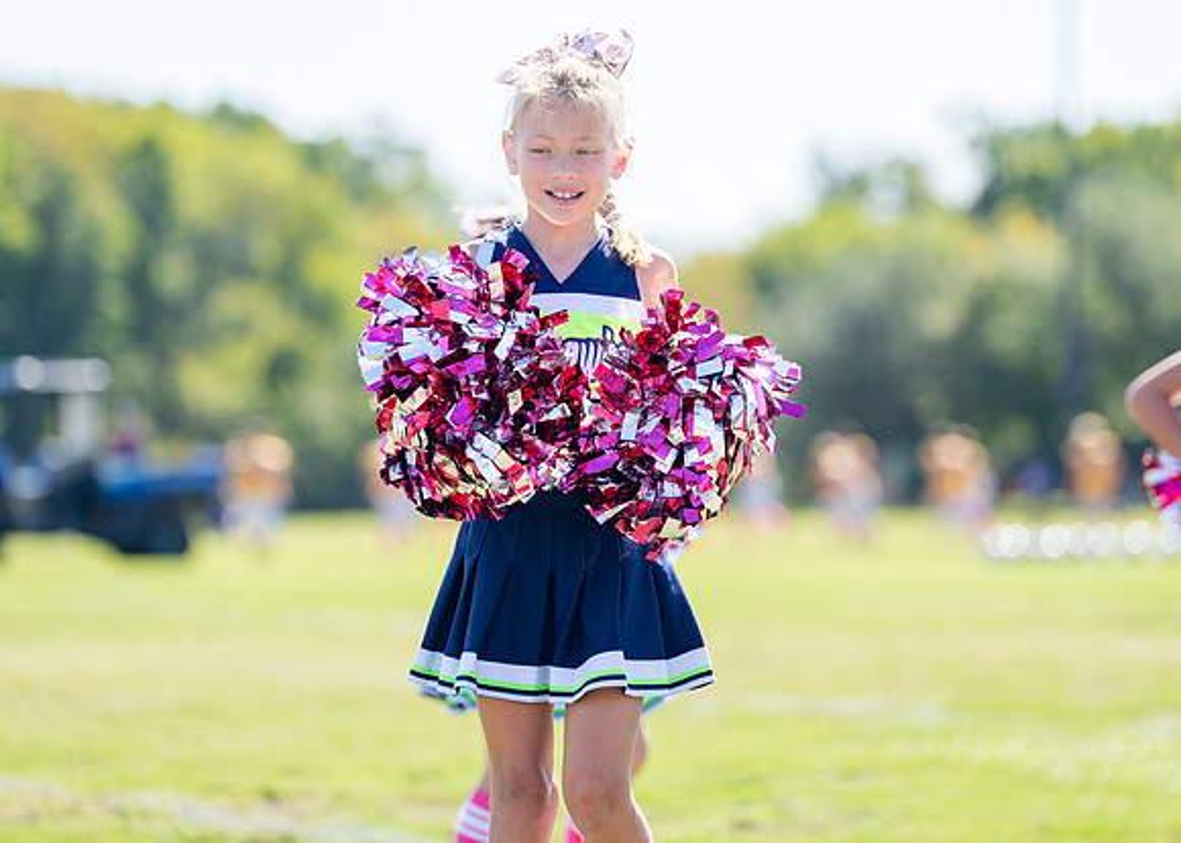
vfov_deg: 7.6
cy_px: 333
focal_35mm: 189
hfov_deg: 10.6
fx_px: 6340
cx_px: 583
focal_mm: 144
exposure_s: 1/2000
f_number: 2.8
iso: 200
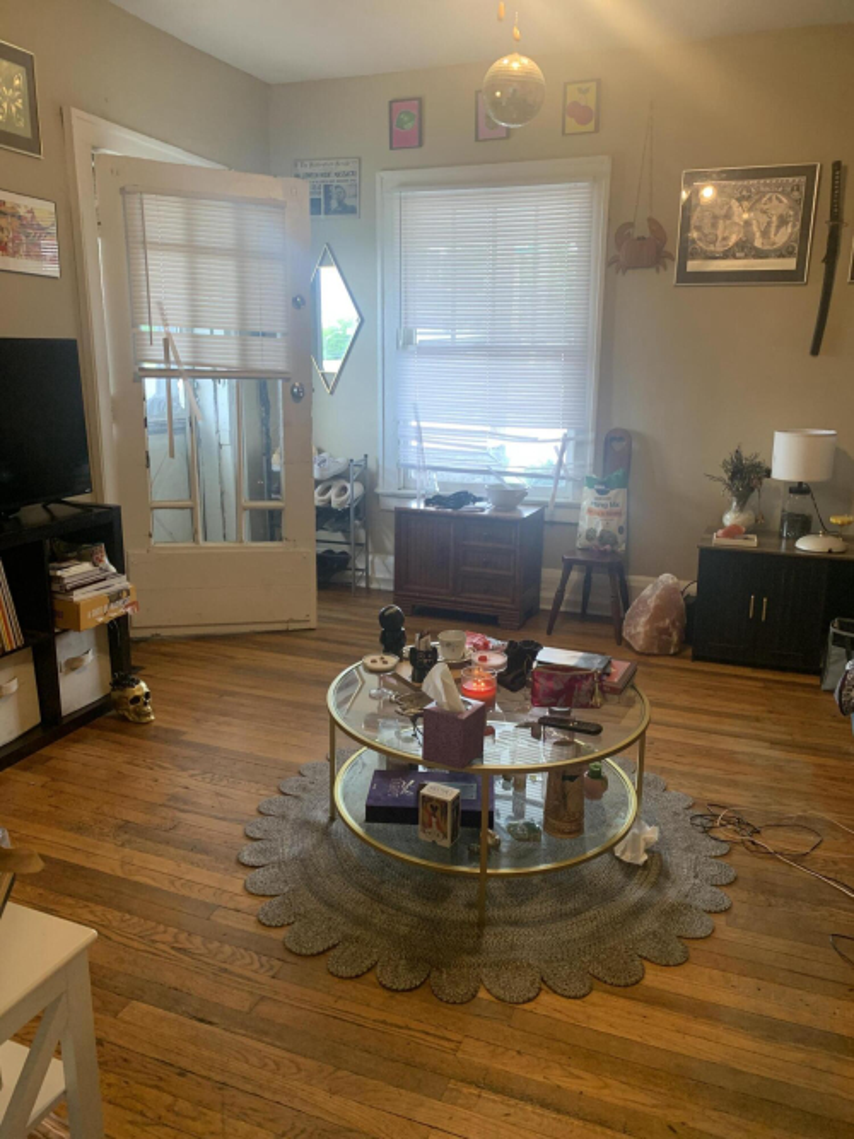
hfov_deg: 53.0
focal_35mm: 26
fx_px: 856
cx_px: 427
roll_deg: -1.0
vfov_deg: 67.3
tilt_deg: -14.6
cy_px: 570
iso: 100
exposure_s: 1/60
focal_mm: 4.25
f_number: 1.8
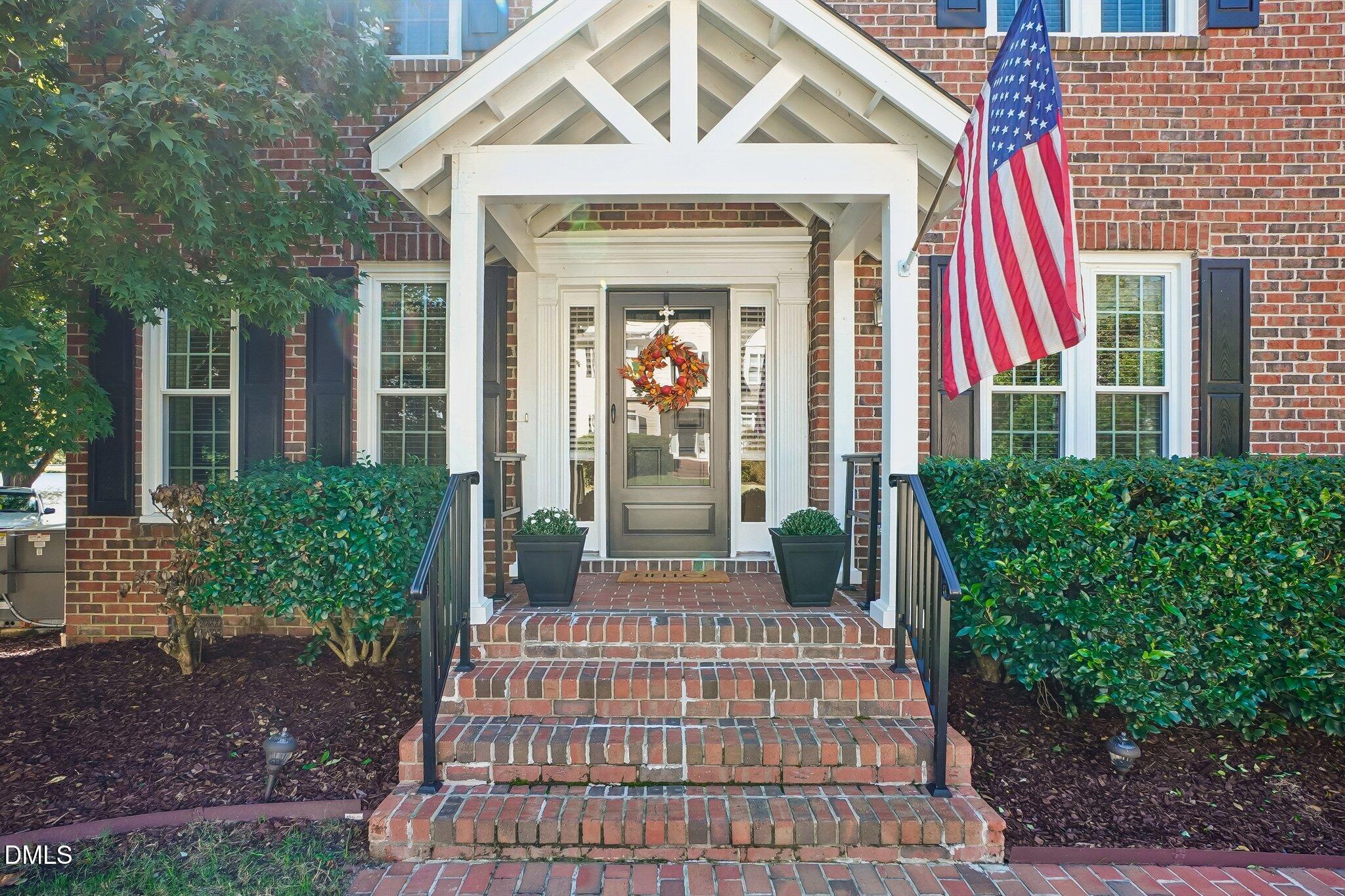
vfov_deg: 67.4
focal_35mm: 18
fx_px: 672
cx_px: 672
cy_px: 448
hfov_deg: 90.0
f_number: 8
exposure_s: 1/50
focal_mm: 12
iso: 400
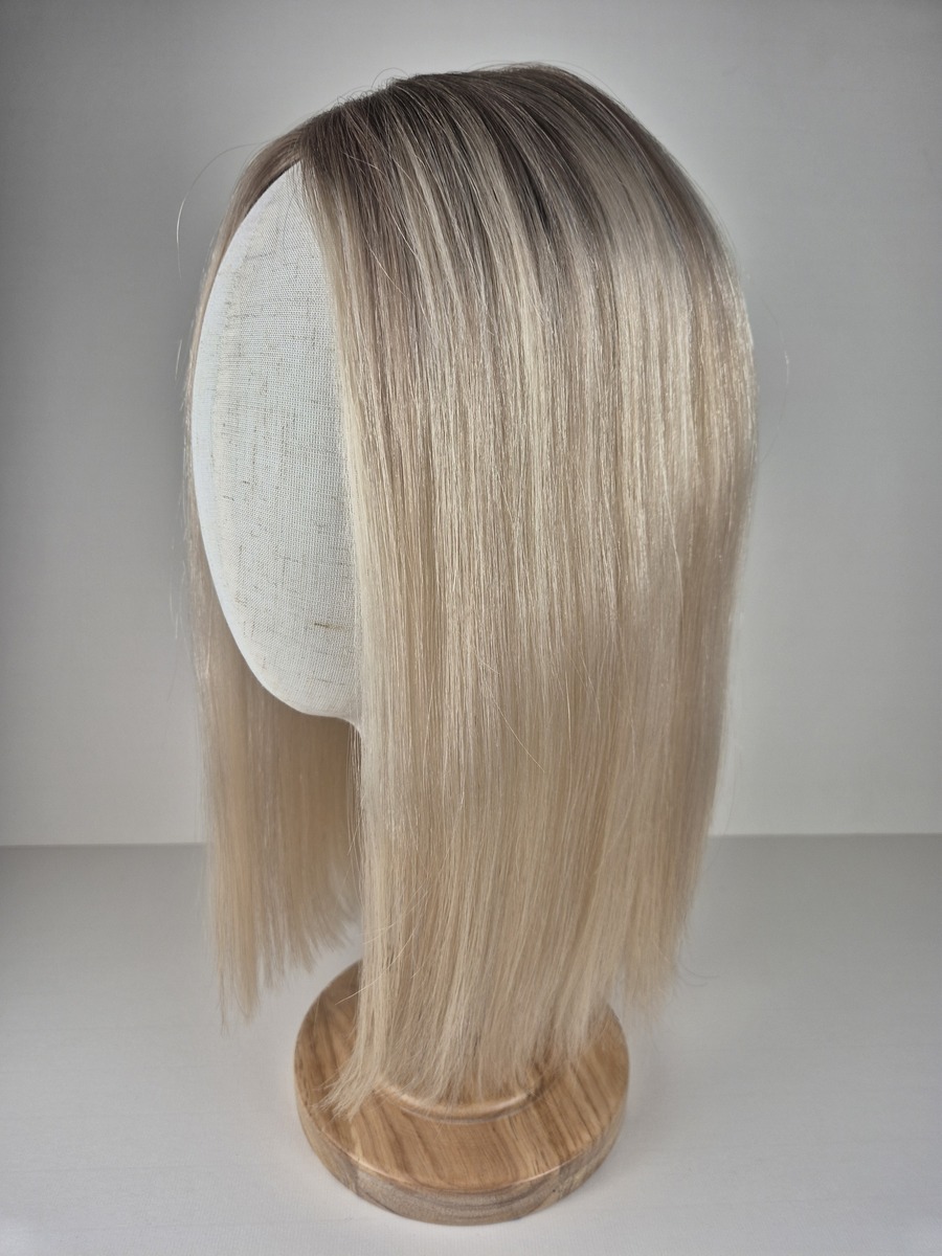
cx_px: 471
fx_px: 835
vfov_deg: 73.9
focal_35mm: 23
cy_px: 628
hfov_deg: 58.9
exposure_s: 1/288
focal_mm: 5.4
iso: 25
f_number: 1.8
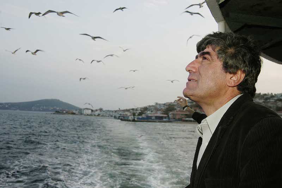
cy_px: 94
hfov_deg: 53.2
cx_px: 141
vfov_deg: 36.8
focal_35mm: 36
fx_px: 282
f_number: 5
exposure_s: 1/60
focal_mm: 24
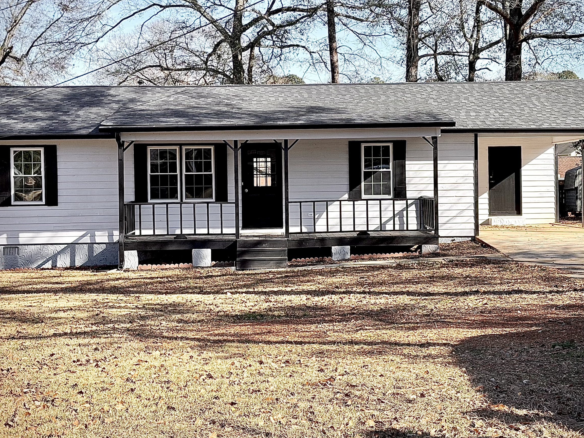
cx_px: 302
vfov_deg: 22.9
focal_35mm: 64
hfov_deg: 30.3
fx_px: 1080
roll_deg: +1.0
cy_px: 199
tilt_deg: -2.0
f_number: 1.78
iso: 80
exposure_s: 1/2762
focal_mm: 6.76
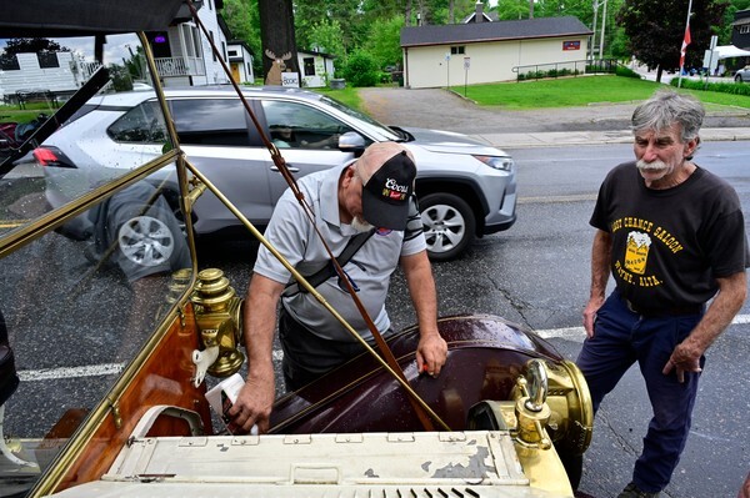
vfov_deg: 53.1
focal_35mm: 24
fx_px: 500
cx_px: 375
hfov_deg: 73.8
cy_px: 249
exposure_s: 1/250
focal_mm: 24
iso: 640
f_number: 11
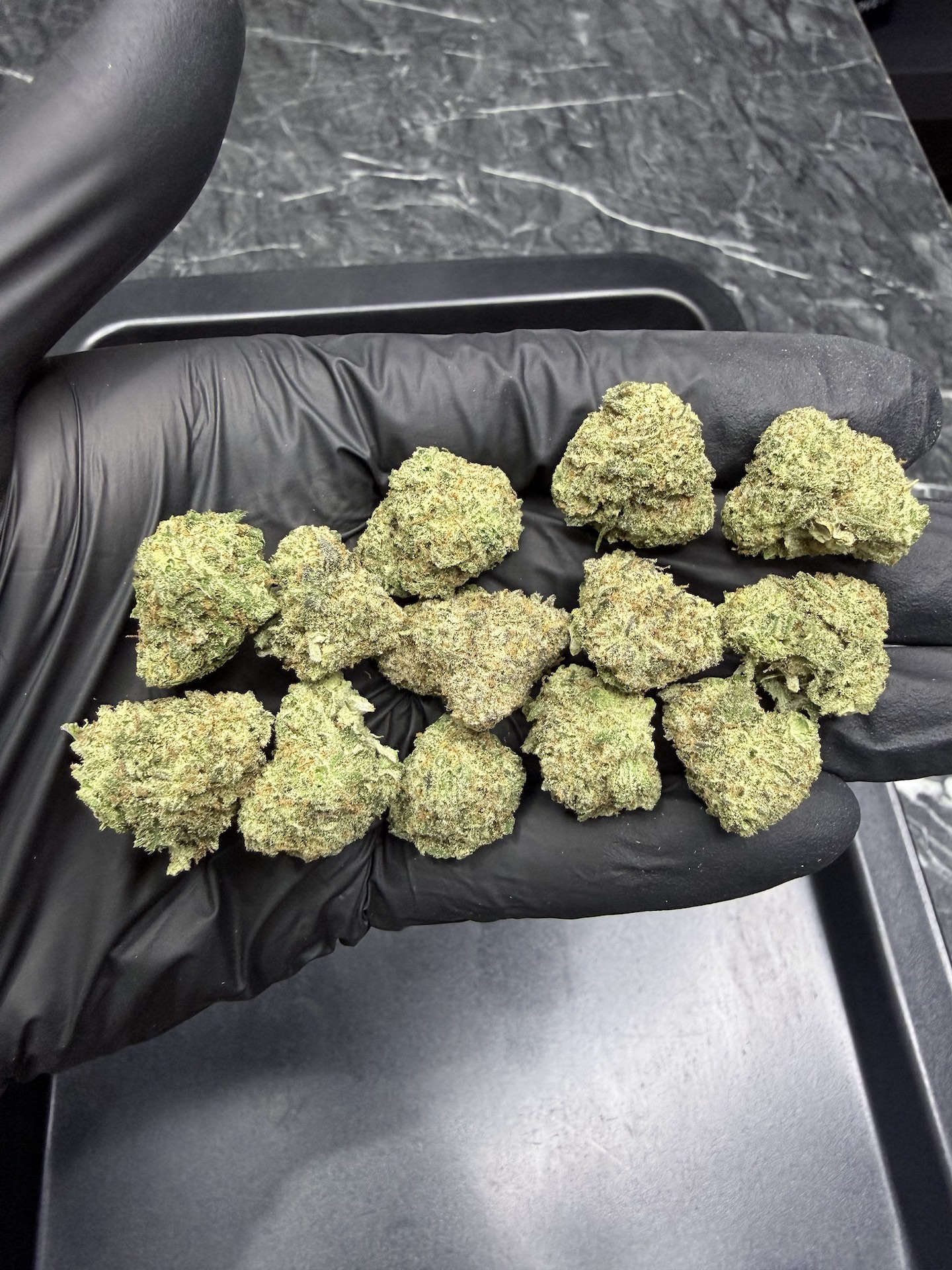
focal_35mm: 24
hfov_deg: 56.8
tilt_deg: -62.7
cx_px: 476
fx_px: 880
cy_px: 635
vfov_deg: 71.6
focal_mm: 2.22
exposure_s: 1/50
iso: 200
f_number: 2.2
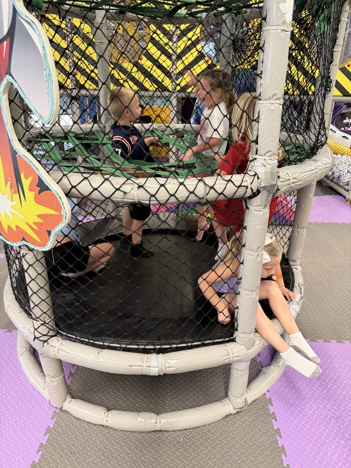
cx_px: 176
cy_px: 234
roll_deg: -1.0
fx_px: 324
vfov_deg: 71.6
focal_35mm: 24
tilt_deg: -23.5
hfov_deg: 56.8
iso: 400
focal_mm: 6.76
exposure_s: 1/60
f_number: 1.78
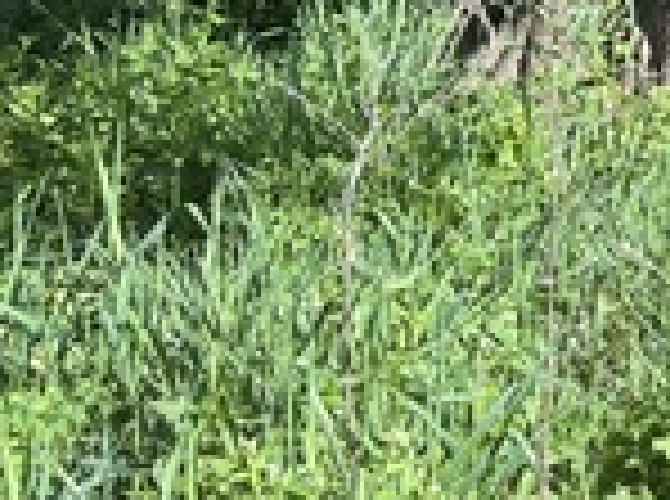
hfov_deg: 16.0
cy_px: -396
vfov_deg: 12.8
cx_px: 1187
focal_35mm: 105
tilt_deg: +3.0
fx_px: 2027
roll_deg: -0.2
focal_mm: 5.96
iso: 50
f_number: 1.6
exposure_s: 1/425
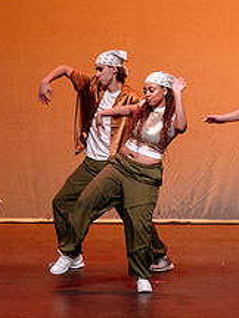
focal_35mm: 266
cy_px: 142
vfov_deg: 7.4
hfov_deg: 5.6
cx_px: 283
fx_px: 2449
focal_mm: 85
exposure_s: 1/500
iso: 1250
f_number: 3.2
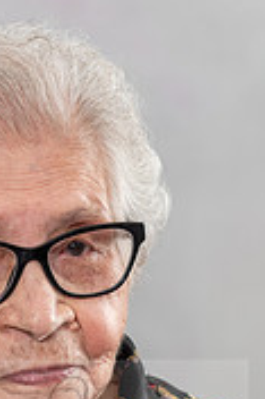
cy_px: 422
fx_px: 2810
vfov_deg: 8.1
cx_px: 142
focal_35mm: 254
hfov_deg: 5.4
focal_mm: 62
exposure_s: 1/125
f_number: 5.6
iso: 200
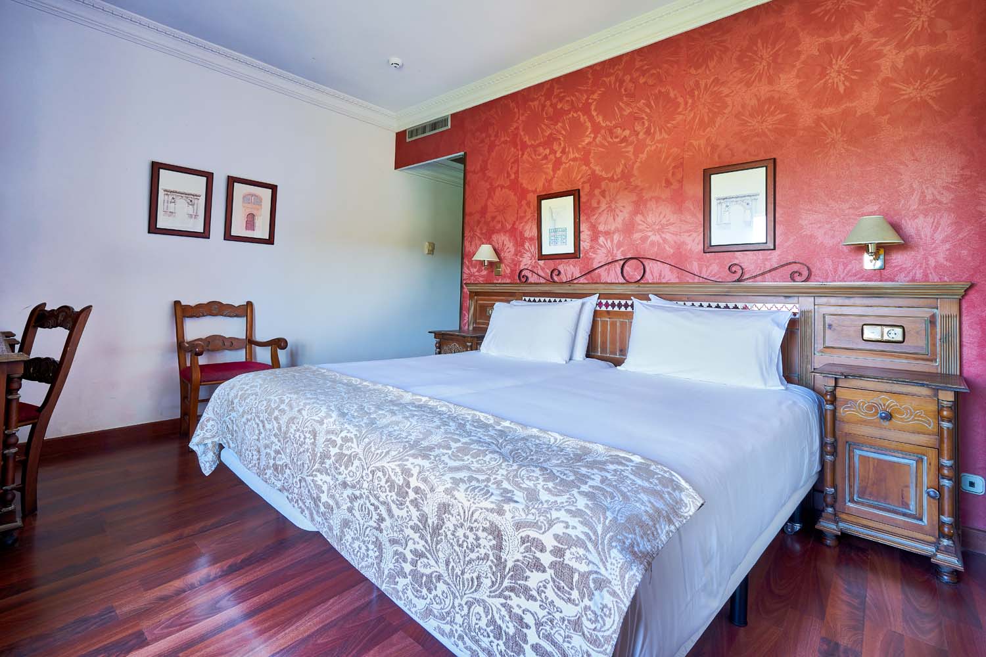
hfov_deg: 96.7
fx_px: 438
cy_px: 328
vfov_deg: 73.7
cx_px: 493
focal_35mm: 16
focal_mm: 16
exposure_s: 4
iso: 100
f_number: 11
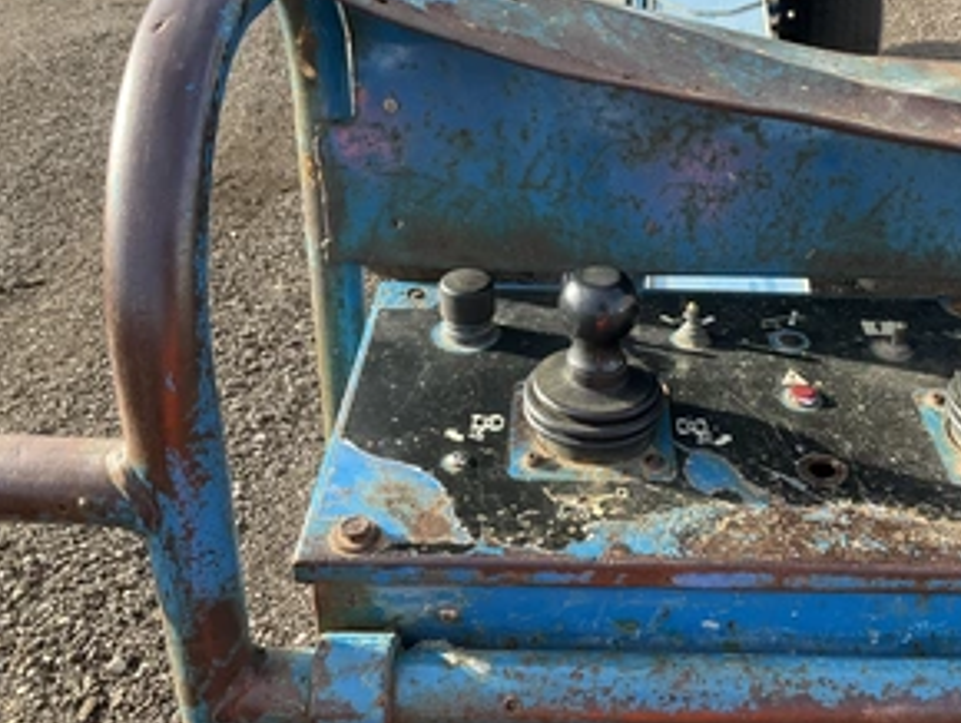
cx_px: 623
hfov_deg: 46.2
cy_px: 342
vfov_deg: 36.0
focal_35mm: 40
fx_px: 1111
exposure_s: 1/316
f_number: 1.8
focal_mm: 3
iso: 25
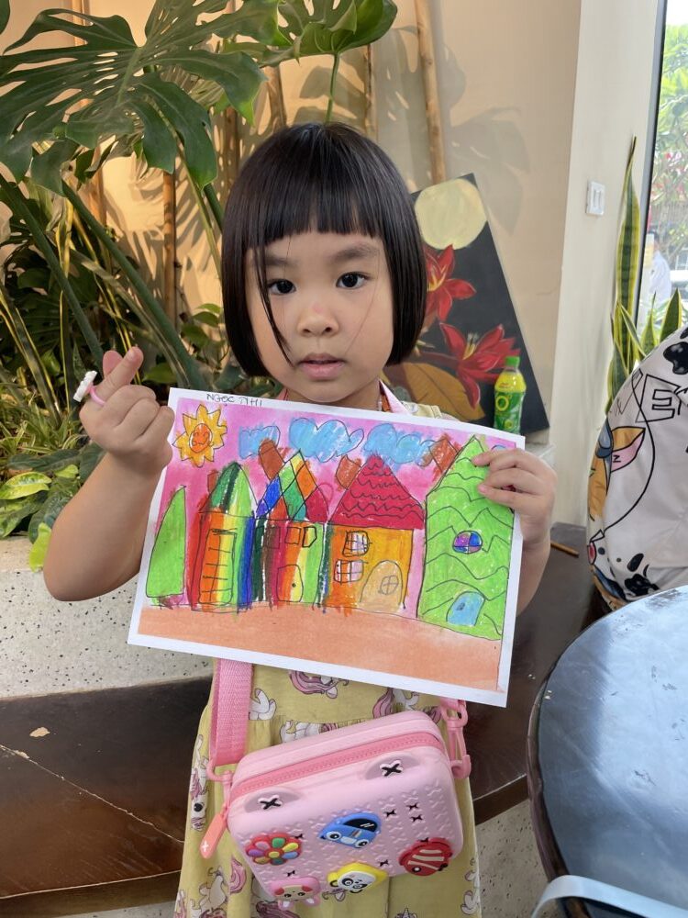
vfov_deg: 67.3
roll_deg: +1.7
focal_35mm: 26
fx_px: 689
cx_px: 344
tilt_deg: -14.8
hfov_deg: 53.1
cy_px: 459
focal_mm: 4.2
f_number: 1.6
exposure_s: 1/100
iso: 100
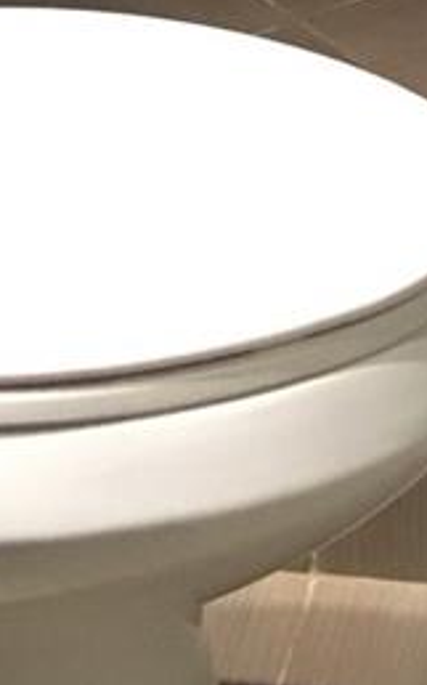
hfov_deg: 9.0
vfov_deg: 12.1
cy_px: -881
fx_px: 2666
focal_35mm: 143
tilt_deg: -6.0
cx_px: 530
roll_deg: +0.6
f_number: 2.2
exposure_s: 1/30
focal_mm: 4.15
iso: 200
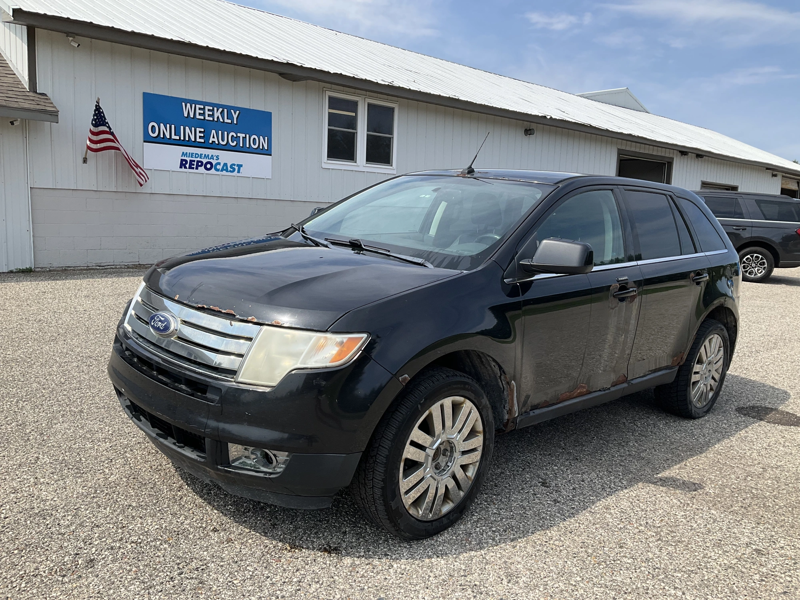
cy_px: 300
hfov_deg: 61.7
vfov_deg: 48.2
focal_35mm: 29
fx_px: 670
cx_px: 400
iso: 25
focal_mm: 3
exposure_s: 1/1412
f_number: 1.8
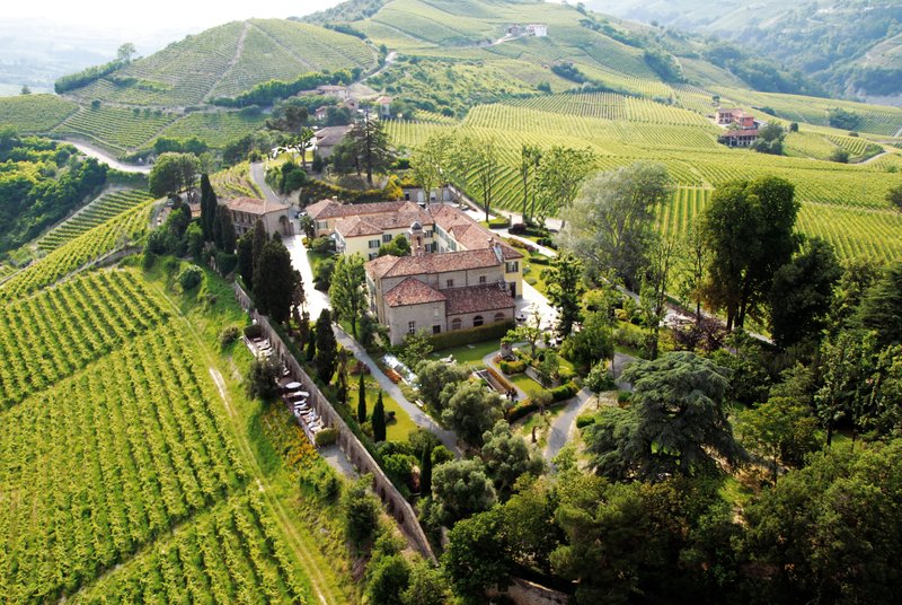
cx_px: 451
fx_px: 903
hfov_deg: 53.1
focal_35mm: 36
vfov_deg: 37.0
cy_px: 302
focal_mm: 24
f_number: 4.5
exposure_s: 1/800
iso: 500
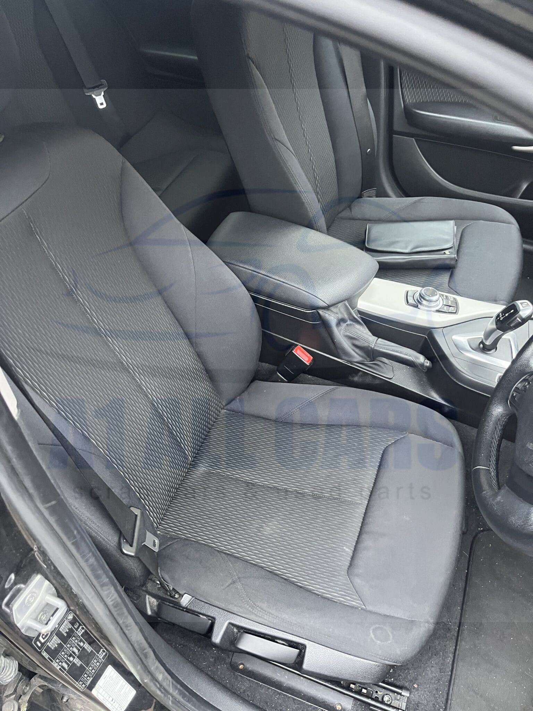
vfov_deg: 67.3
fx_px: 534
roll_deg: +0.1
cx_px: 266
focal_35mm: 26
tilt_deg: -41.4
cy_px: 356
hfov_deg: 53.1
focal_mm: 5.1
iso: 500
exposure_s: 1/49
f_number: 1.6
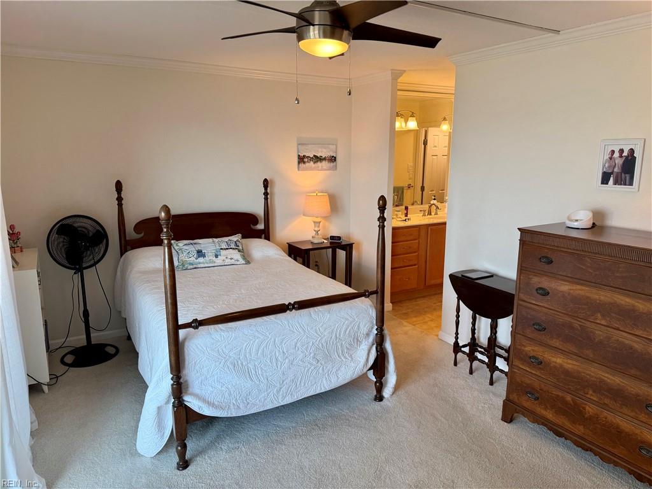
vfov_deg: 56.8
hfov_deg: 71.6
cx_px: 326
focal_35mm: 24
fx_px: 452
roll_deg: -0.6
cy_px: 244
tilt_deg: -11.8
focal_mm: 6.76
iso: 50
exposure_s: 1/120
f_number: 1.78
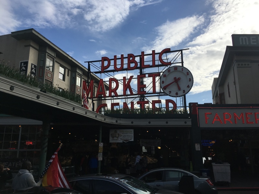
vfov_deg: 48.2
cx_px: 130
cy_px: 97
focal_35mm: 29
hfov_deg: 61.7
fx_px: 217
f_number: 2.2
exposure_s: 1/2959
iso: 25
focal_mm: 4.15
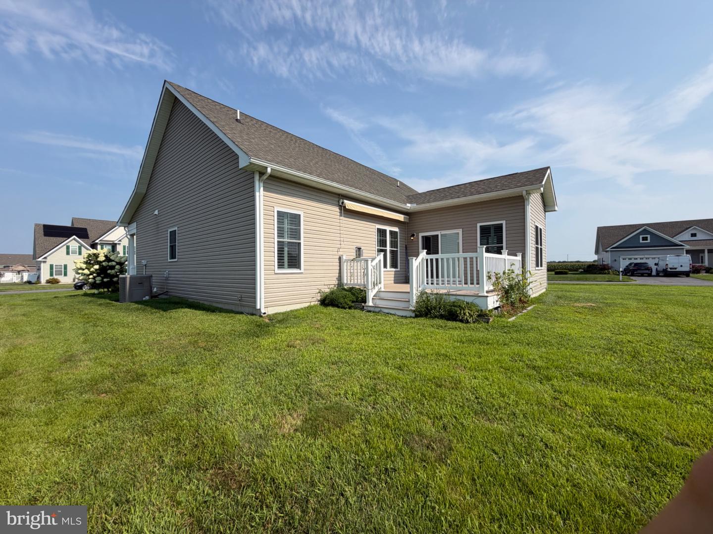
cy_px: 267
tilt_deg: -0.4
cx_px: 356
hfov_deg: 102.1
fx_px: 288
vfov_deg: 85.7
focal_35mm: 14
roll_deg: +0.0
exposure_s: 1/928
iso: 20
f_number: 2.2
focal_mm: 2.22
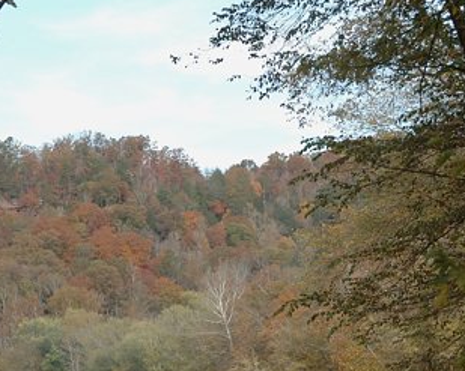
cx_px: 53
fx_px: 1720
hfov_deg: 15.2
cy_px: 312
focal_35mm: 125
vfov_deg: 12.3
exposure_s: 1/200
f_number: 7.1
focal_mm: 38
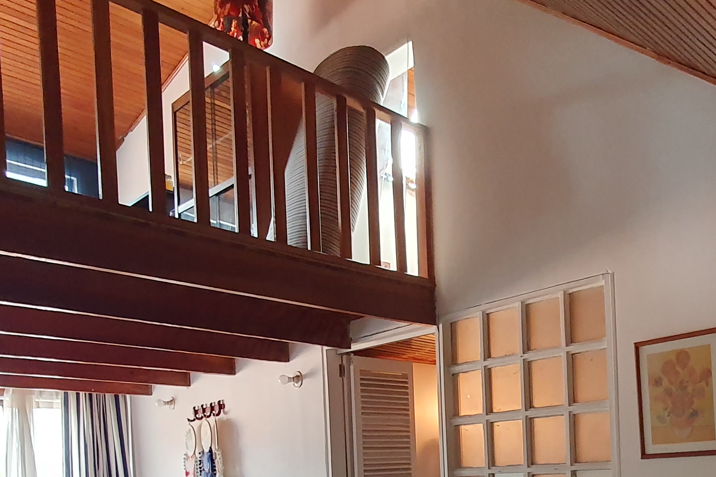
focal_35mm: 35
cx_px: 489
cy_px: 509
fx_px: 696
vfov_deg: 33.6
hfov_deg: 53.1
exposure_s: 1/60
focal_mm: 1.8
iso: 320
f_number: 2.2
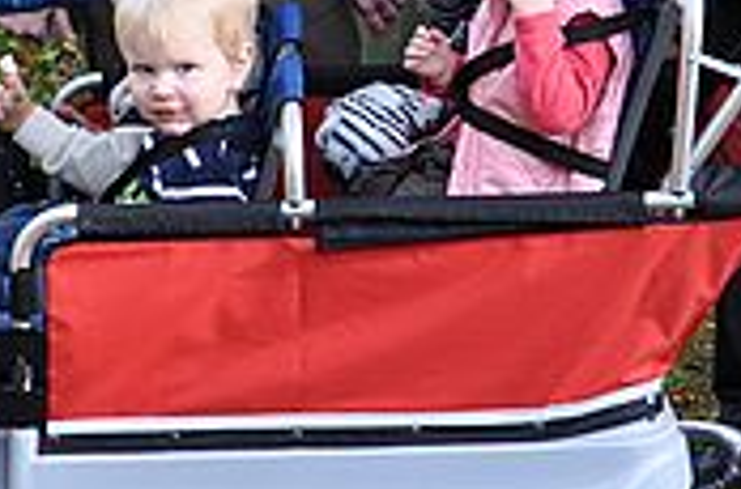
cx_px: 503
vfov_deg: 9.3
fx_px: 2997
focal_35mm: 146
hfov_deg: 14.1
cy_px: -38
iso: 220
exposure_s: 1/125
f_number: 5.6
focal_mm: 26
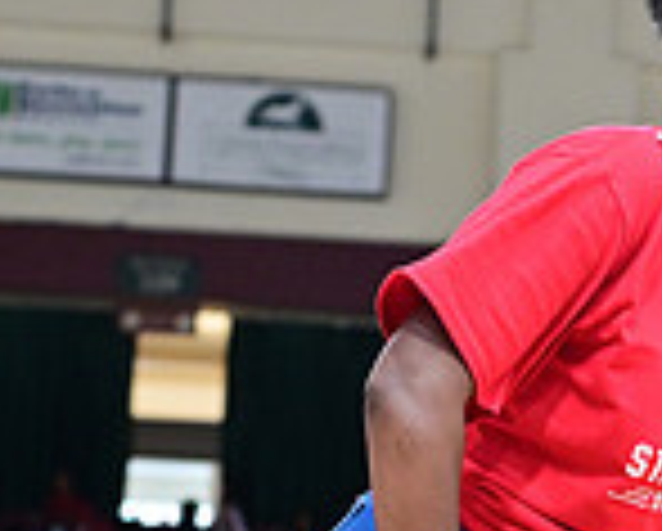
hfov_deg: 10.3
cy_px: 706
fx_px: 3629
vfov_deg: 8.3
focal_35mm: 185
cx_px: 689
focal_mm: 50
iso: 6400
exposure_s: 1/1000
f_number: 3.2
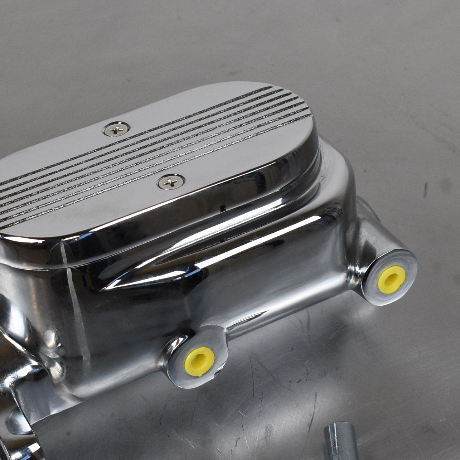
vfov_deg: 16.7
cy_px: 295
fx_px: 1563
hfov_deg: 16.7
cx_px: 201
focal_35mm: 104
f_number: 7.1
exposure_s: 1/200
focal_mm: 35
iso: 1250
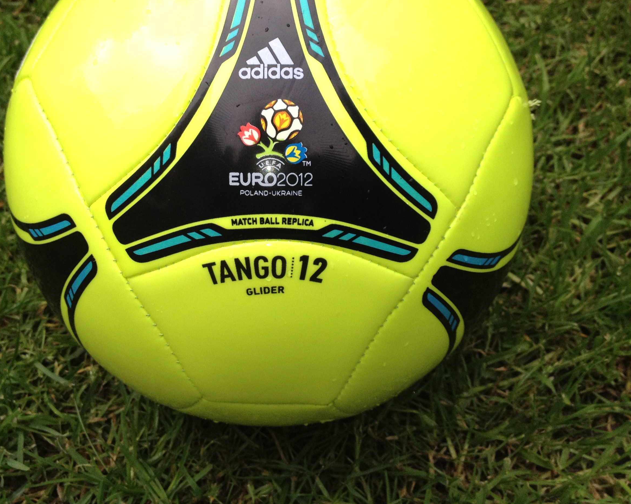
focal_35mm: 48
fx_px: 896
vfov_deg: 31.3
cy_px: 183
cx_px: 281
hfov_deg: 38.7
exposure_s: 1/968
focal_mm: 4.28
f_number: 2.4
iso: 100
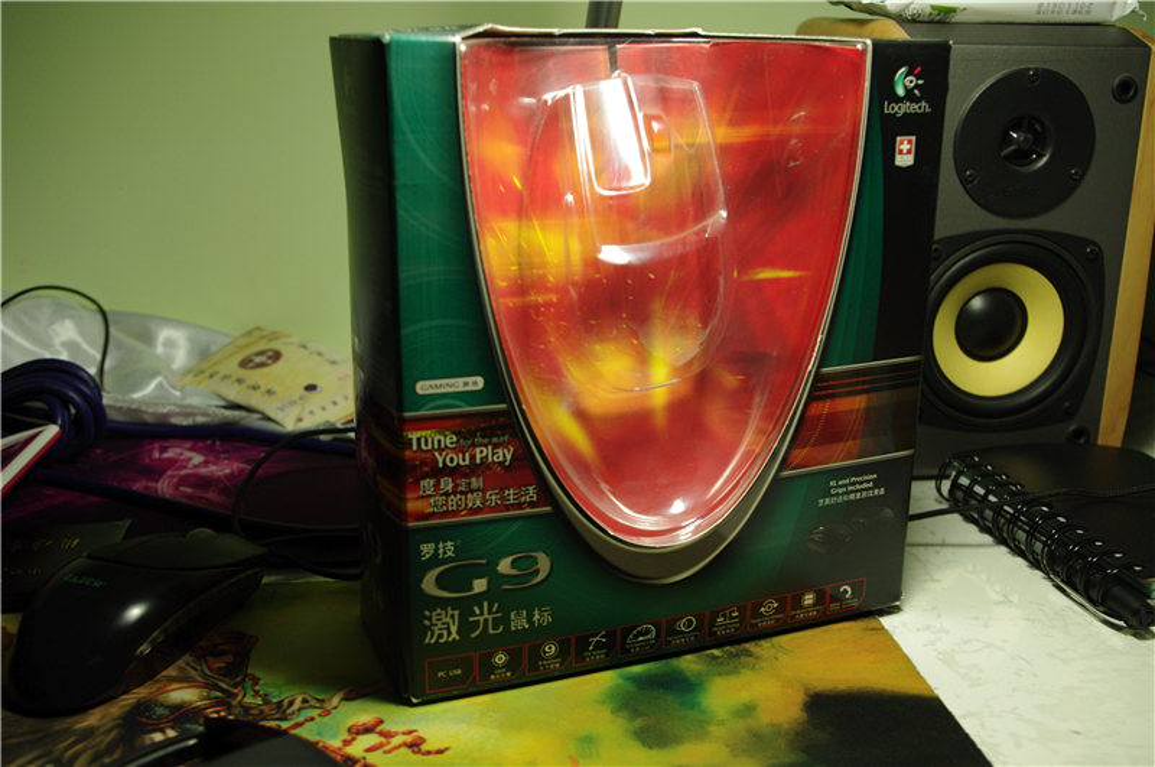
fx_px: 1249
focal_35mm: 39
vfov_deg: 34.1
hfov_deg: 49.6
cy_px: 384
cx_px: 578
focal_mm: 26.25
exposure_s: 1/30
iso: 800
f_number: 5
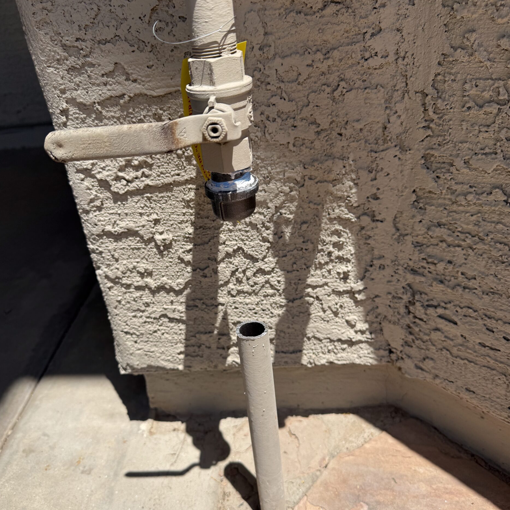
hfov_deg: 55.6
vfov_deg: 55.6
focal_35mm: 29
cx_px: 249
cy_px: 264
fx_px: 483
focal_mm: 6.76
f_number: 1.78
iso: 80
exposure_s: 1/5319
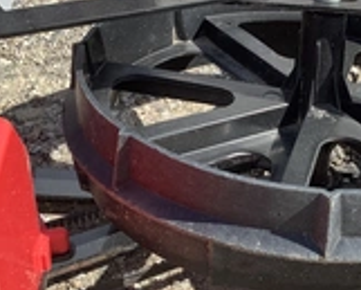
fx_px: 802
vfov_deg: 20.4
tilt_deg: -41.0
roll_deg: -6.8
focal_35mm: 75
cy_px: 148
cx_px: 303
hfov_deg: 24.8
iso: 25
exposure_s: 1/1116
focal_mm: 3.3
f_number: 2.4
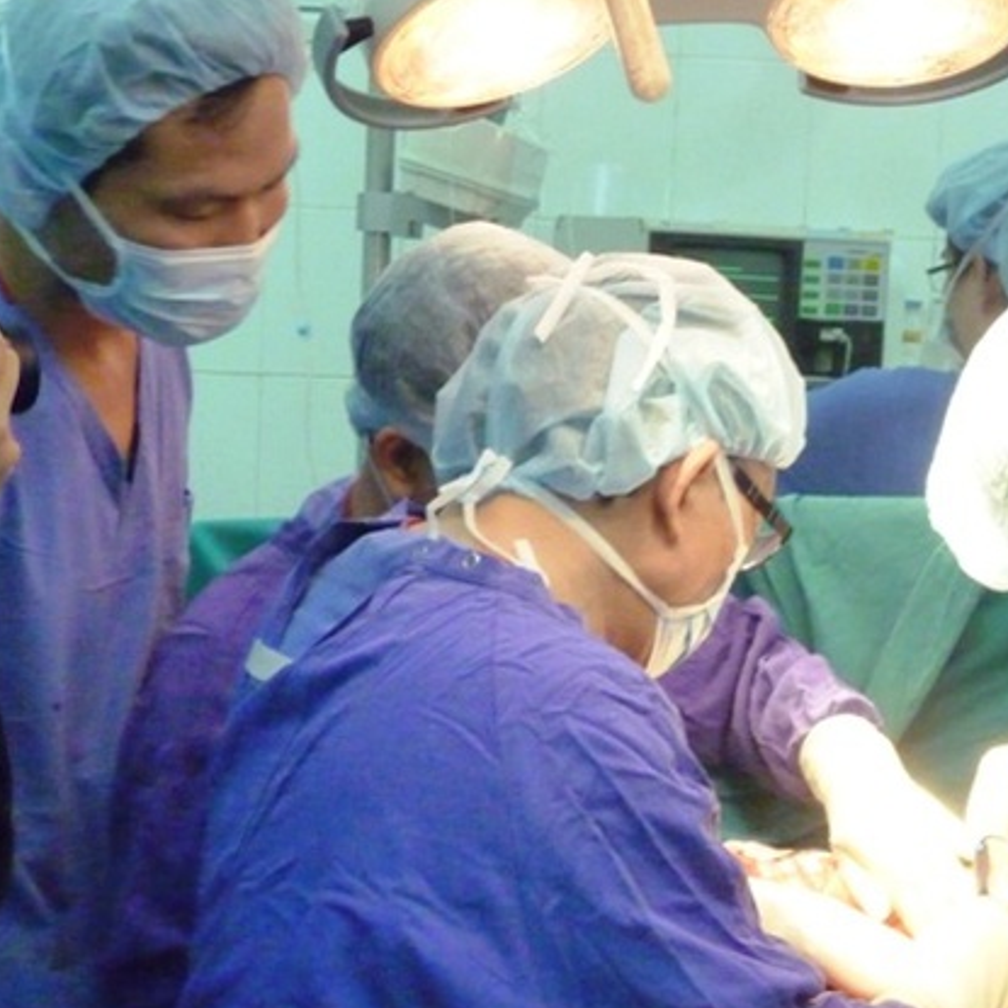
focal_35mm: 84
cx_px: 789
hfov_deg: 20.4
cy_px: 658
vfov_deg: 20.6
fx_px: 2767
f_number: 5.2
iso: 1250
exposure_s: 1/50
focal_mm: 9.5
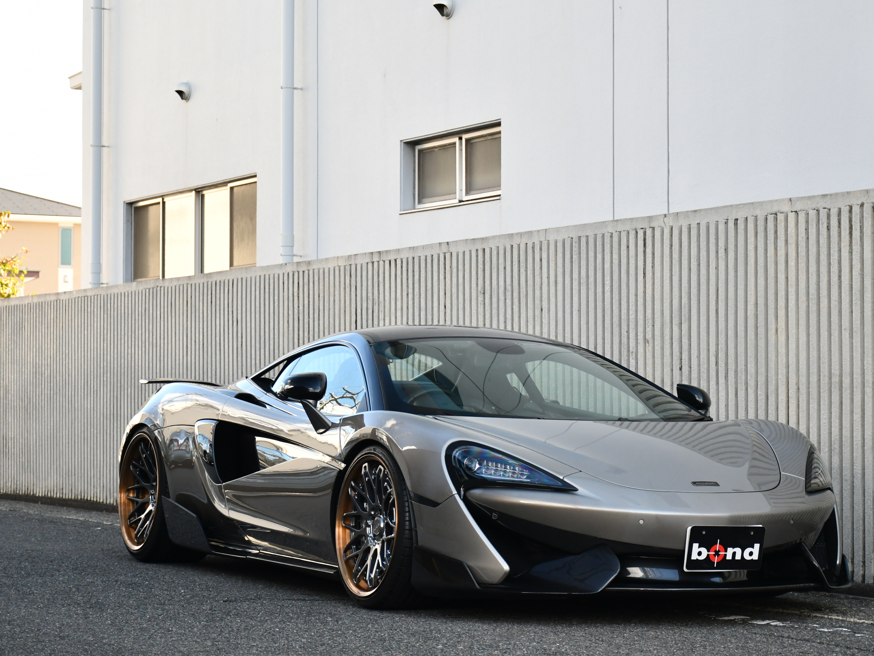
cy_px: 314
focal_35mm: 86
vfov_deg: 17.2
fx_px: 2172
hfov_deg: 22.7
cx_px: 505
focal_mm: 50
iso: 800
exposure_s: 1/125
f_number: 5.6
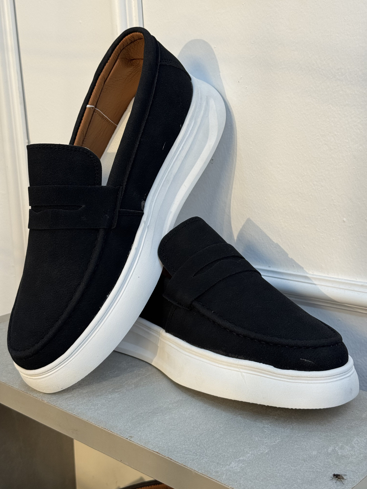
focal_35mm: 48
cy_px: 244
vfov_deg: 39.7
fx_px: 679
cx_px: 184
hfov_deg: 30.3
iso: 64
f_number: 1.78
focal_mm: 6.76
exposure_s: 1/645
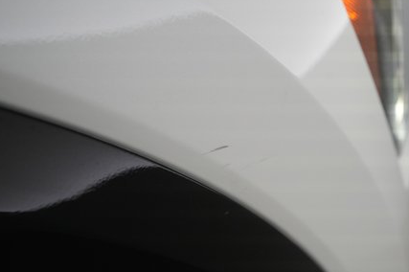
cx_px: 285
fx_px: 477
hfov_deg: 45.4
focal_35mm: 42
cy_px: 130
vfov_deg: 31.8
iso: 1600
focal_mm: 28
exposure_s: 1/100
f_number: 5.6
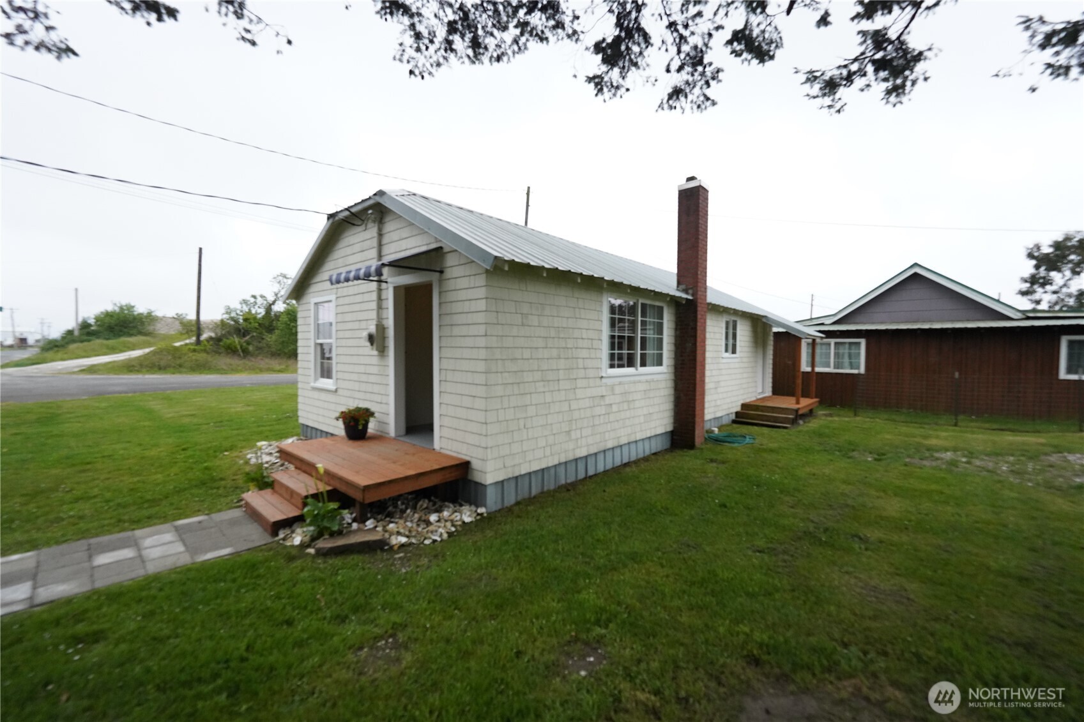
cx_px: 542
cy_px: 361
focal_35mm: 14
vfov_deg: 81.2
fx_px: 421
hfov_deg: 104.3
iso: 3200
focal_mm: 14
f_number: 4
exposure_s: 1/8000
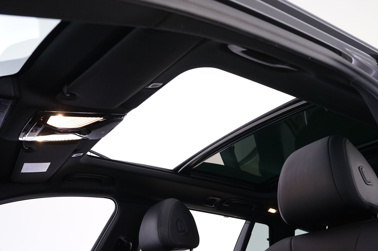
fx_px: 388
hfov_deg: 51.9
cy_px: 126
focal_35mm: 37
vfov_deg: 35.9
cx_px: 189
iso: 2000
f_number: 6.3
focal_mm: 37
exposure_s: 1/10
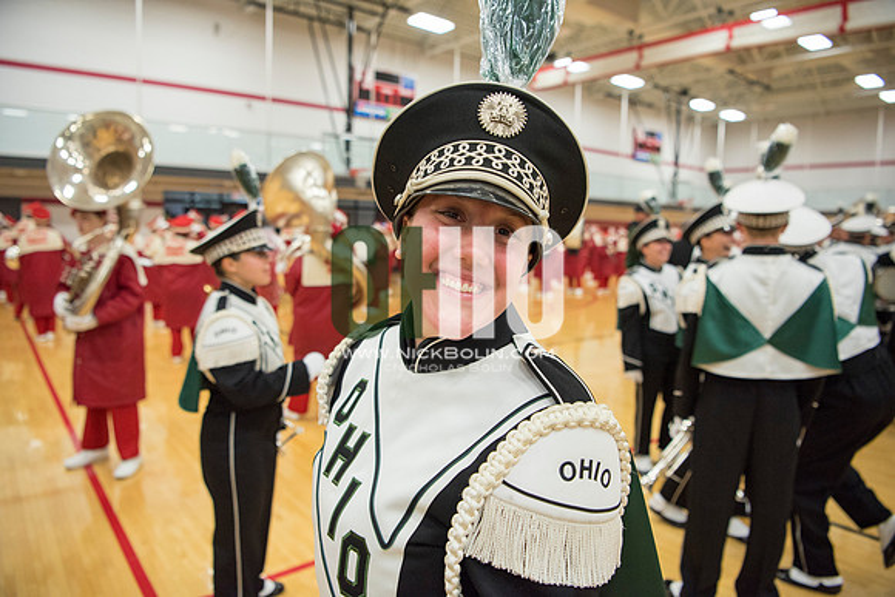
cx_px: 448
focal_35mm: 24
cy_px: 298
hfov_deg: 73.7
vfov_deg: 53.2
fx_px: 597
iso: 2000
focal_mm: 24
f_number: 3.2
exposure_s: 1/320
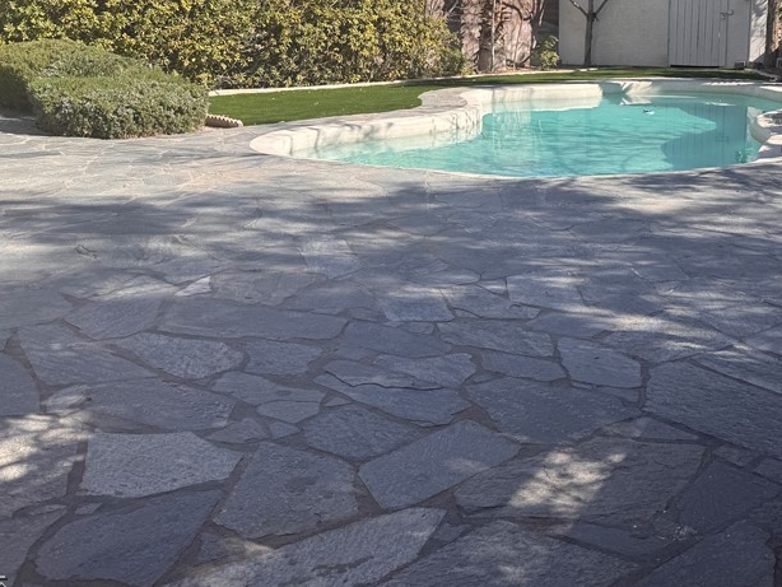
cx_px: 531
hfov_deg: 45.9
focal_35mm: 40
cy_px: 126
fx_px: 904
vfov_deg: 35.0
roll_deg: -0.3
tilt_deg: -8.7
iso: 80
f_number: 1.78
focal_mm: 6.76
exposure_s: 1/2604
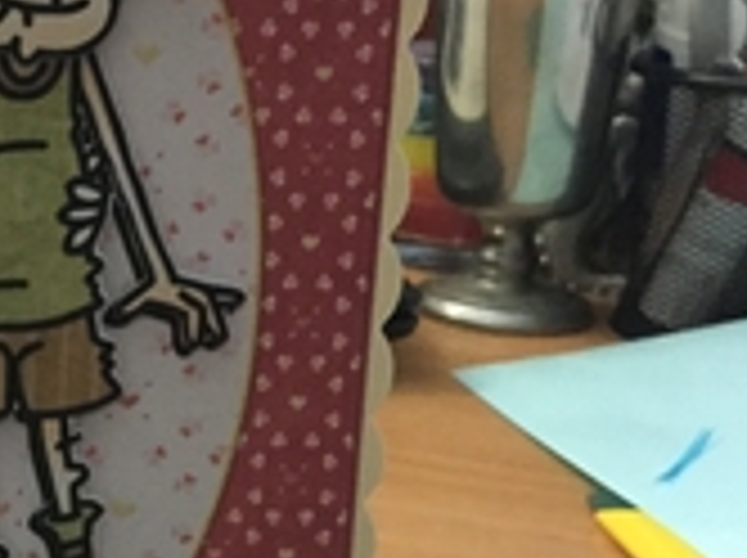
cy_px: 304
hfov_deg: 22.0
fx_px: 1810
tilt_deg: -15.8
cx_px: -90
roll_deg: -1.6
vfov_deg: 17.5
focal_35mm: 84
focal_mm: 3.3
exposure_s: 1/17
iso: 250
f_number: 2.4
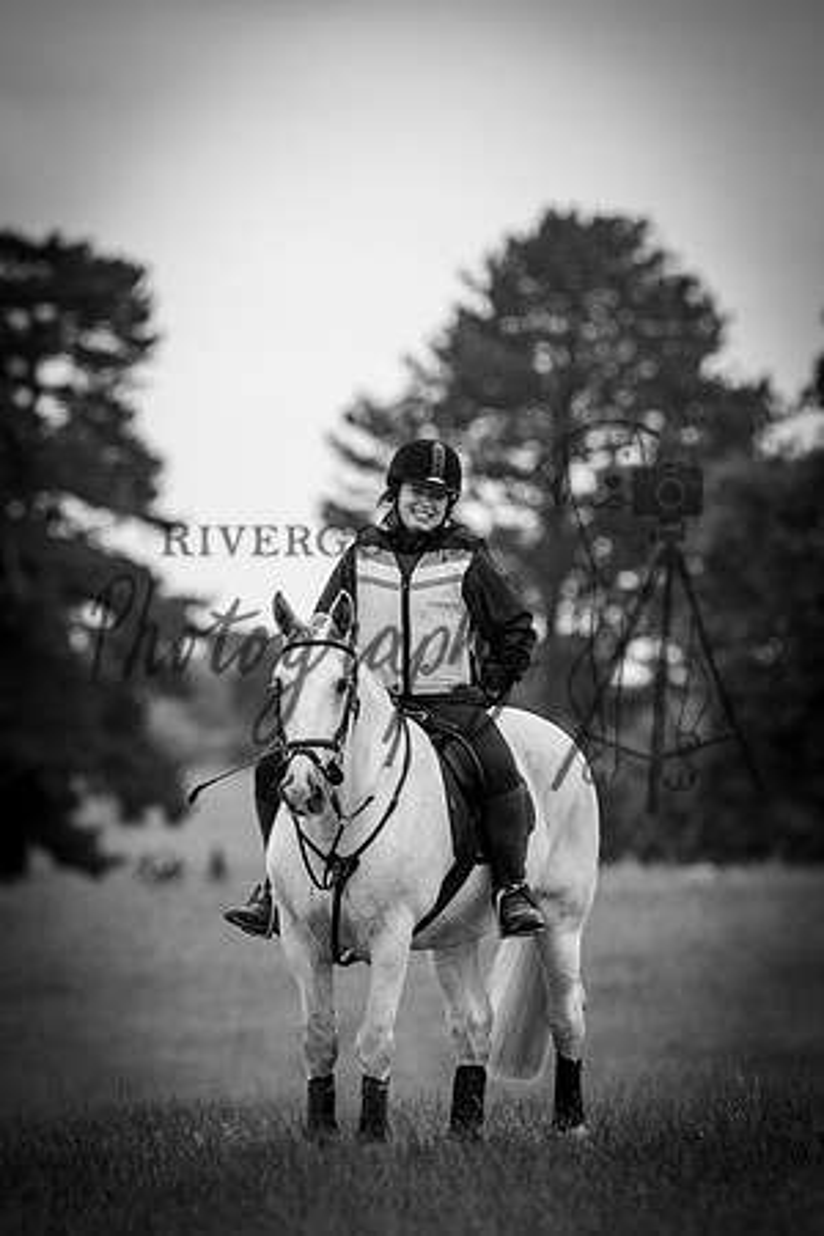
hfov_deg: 3.1
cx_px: 412
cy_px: 618
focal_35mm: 450
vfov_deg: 4.6
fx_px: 15449
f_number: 5
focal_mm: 300
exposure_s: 1/1250
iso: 320
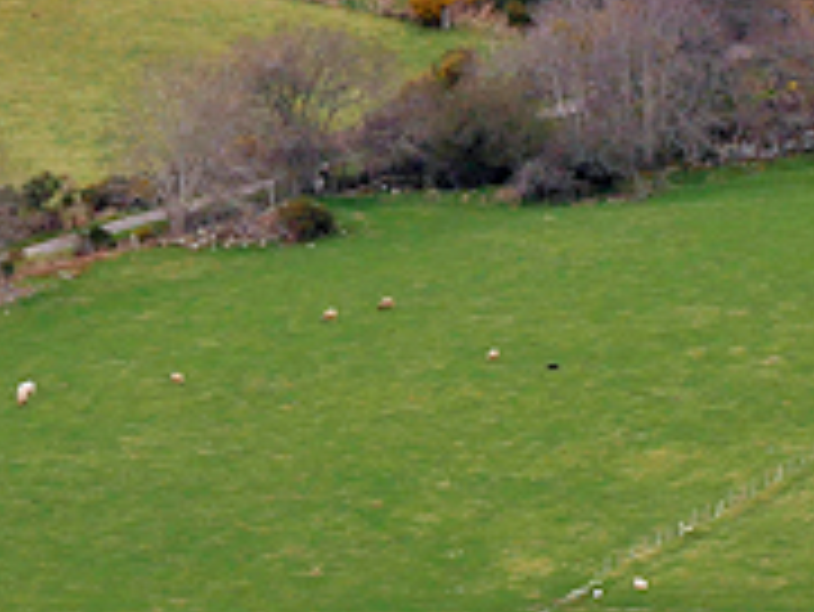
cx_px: 625
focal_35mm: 988
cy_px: 623
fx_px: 23248
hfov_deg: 2.0
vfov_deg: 1.5
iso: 200
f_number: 5.6
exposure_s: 1/500
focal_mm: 140
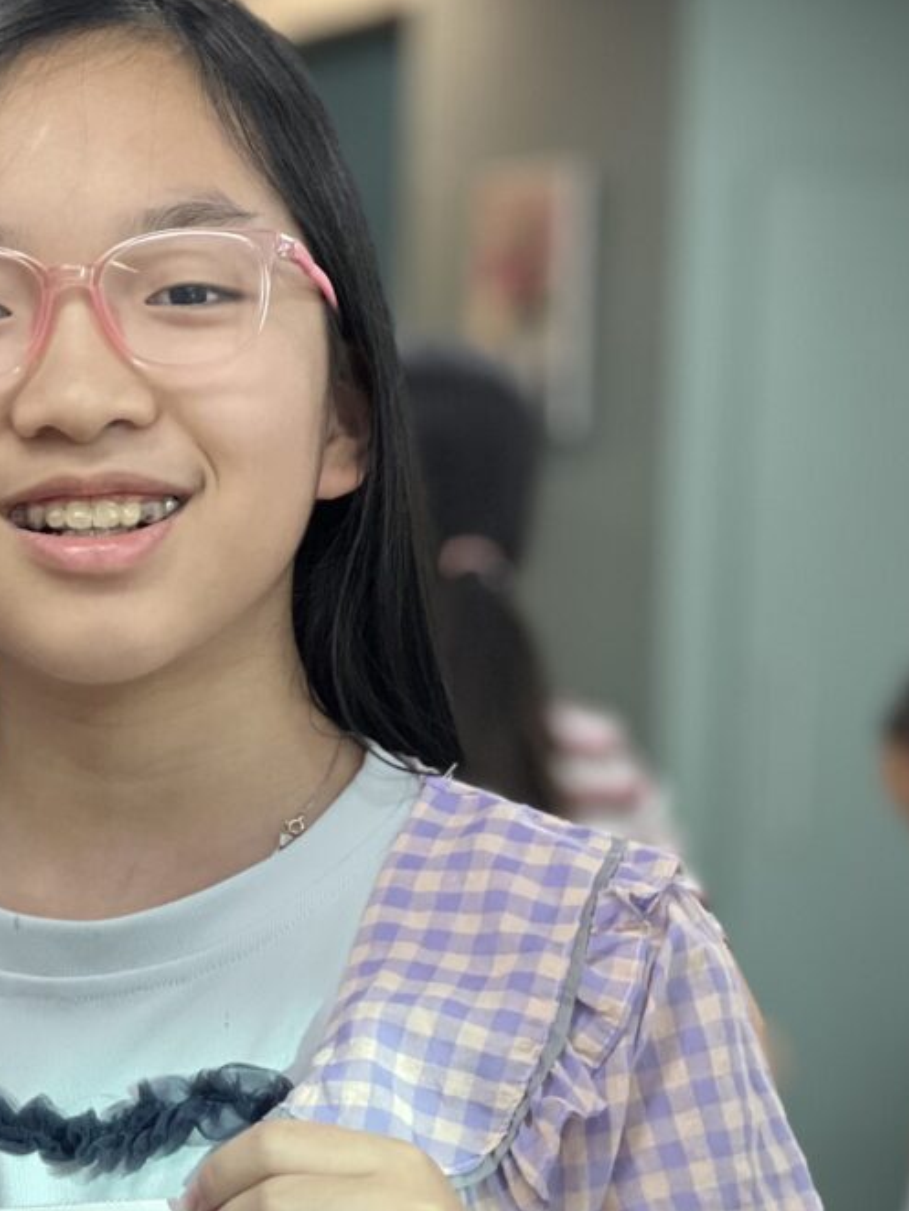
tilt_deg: -1.9
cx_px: 82
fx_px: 5423
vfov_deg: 12.6
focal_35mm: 155
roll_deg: -1.6
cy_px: 1144
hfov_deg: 9.5
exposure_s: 1/121
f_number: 2.8
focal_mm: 9
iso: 250
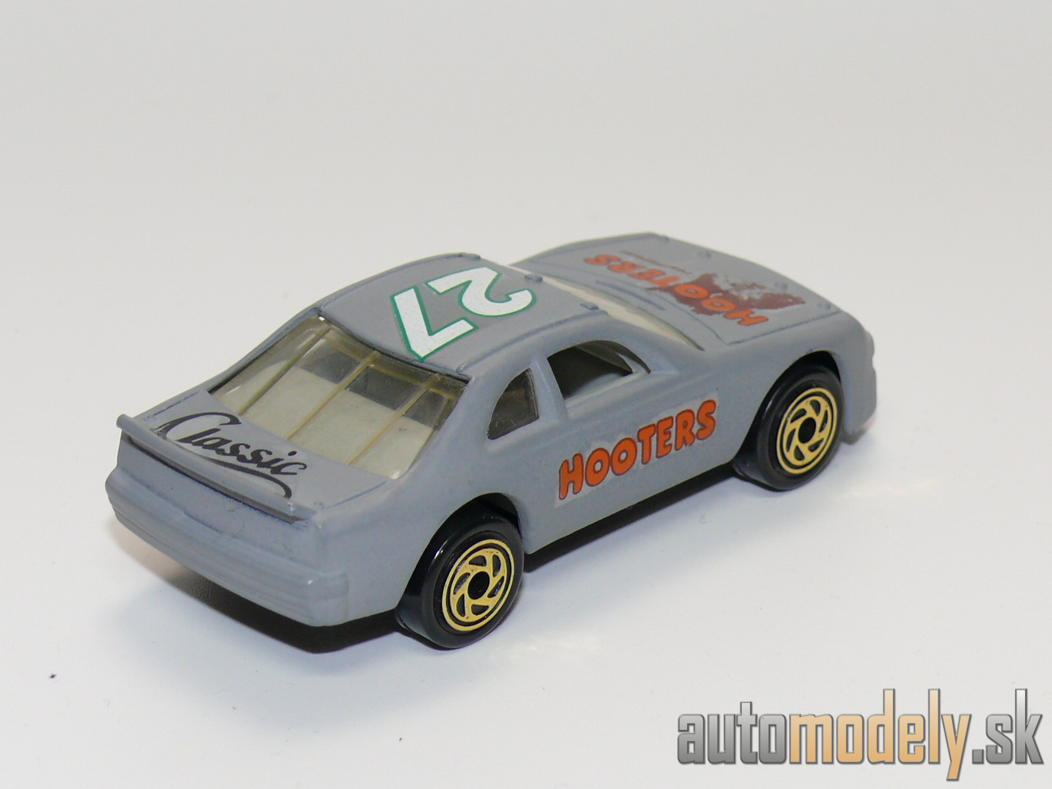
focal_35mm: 108
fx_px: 3282
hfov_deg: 18.2
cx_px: 526
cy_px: 394
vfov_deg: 13.7
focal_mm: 13.8
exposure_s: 1/30
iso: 100
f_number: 4
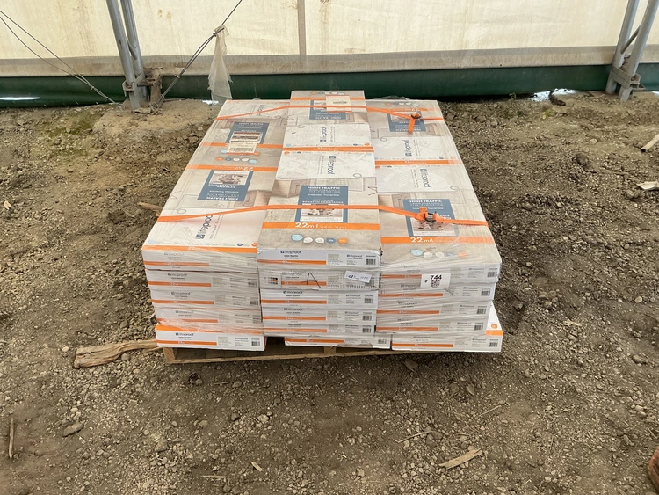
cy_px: 248
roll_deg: -0.2
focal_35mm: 28
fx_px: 533
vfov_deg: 49.8
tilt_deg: -33.4
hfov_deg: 63.4
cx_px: 330
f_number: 1.8
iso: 32
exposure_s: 1/122
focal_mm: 3
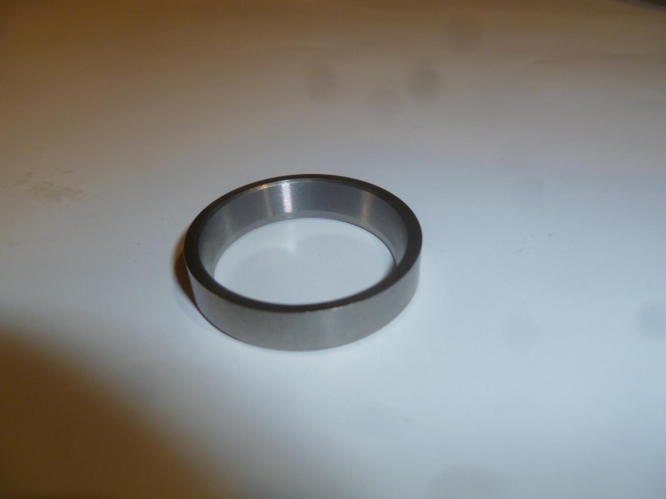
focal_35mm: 28
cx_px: 333
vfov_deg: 49.7
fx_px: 539
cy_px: 250
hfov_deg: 63.4
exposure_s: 1/30
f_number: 3.3
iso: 125
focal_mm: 5
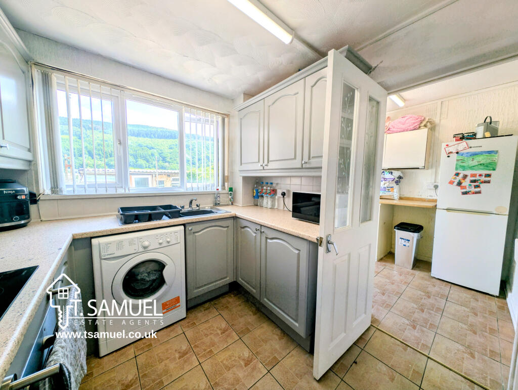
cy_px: 195
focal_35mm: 12
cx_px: 259
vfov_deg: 94.6
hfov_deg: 110.5
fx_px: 180
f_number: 1.95
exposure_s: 1/354
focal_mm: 2.23
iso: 43
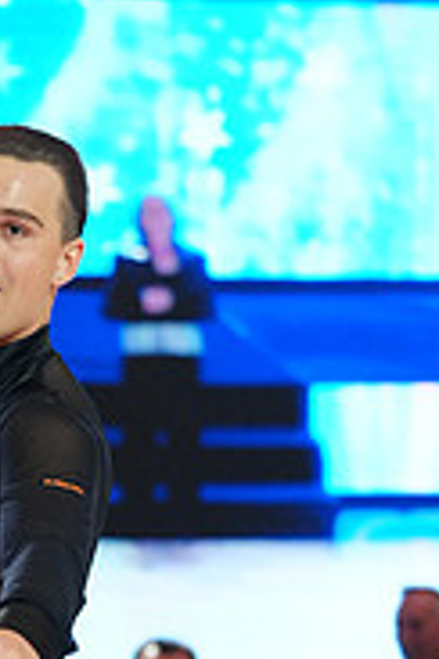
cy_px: 792
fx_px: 7609
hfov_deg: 3.3
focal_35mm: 416
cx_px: -49
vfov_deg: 4.9
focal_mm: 131
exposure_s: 1/250
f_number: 4
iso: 2500
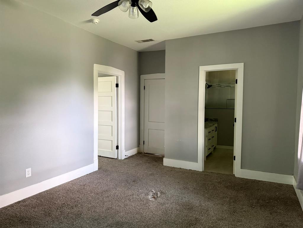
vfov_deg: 56.8
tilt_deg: -1.7
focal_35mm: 24
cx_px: 152
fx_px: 210
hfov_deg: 71.6
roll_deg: -0.5
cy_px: 114
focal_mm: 6.76
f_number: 1.78
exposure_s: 1/60
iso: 800
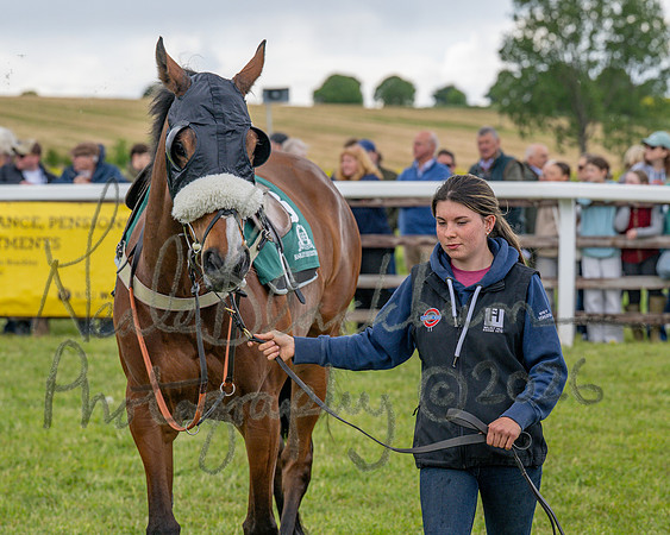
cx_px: 335
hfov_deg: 11.3
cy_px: 268
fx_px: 3372
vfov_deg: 9.1
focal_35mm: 170
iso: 400
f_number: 5
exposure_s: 1/1250
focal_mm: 101
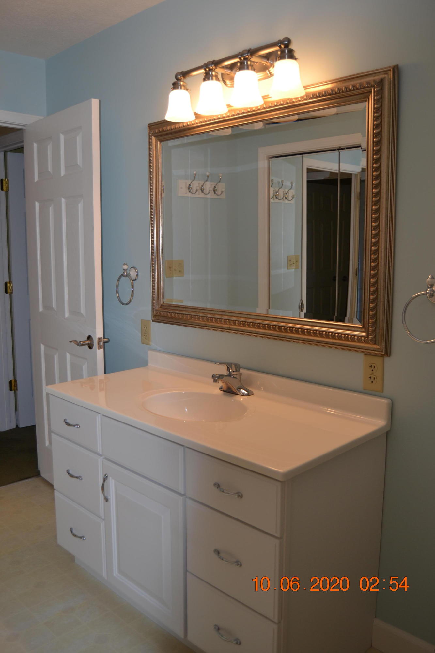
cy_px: 326
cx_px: 218
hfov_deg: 43.6
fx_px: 544
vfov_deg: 61.9
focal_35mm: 30
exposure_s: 1/125
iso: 140
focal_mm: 20
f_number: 4
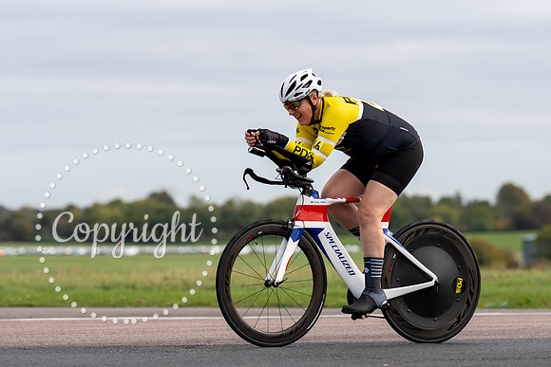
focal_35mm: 191
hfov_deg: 10.7
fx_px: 2930
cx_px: 296
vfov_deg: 7.2
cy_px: 195
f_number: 3.5
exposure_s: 1/1000
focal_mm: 136
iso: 125
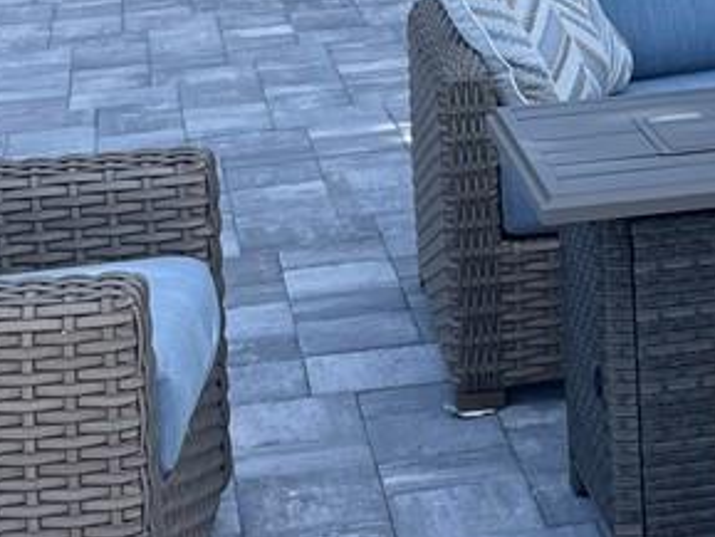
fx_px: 1901
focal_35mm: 92
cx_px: 774
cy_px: 10
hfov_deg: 20.4
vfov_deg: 15.8
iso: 32
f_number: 1.6
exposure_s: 1/1289
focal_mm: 4.2
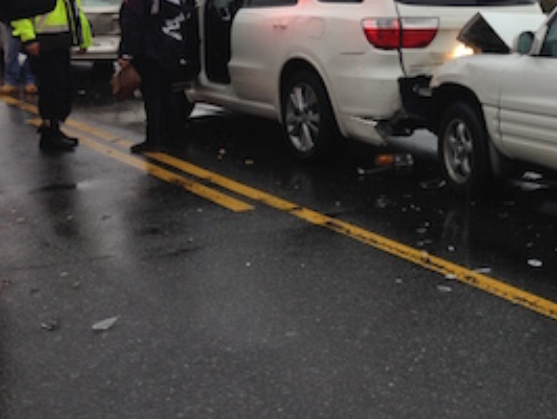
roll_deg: -1.3
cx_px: 496
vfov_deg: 23.4
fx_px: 999
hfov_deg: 29.9
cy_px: 89
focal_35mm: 62
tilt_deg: -11.1
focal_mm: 4.12
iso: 50
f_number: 2.4
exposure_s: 1/157
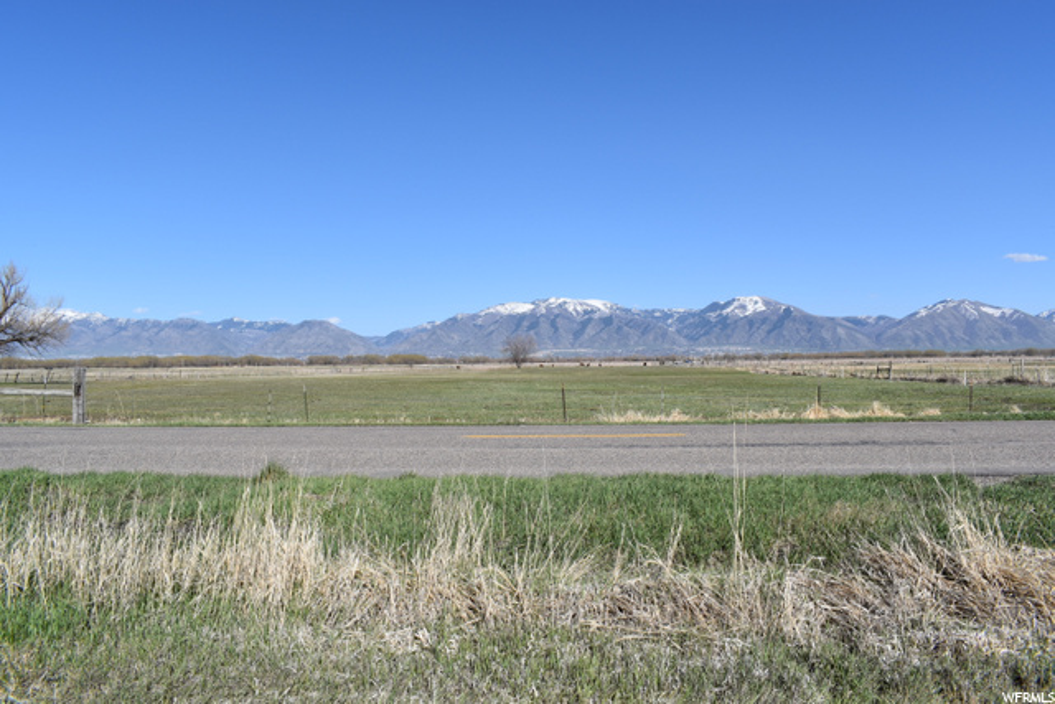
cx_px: 528
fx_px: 791
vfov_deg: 48.0
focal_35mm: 27
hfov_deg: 67.4
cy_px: 352
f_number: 11
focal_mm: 18
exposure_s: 1/500
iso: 200
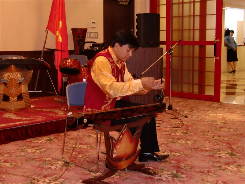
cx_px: 122
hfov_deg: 34.9
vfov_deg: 26.6
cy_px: 92
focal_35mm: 55
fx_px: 389
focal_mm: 9.8
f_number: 4.2
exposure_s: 1/20
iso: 400
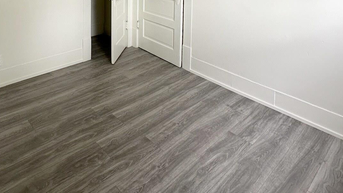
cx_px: 128
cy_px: -36
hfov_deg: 65.1
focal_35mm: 29
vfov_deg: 33.2
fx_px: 264
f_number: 2.2
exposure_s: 1/99
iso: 100
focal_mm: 2.22
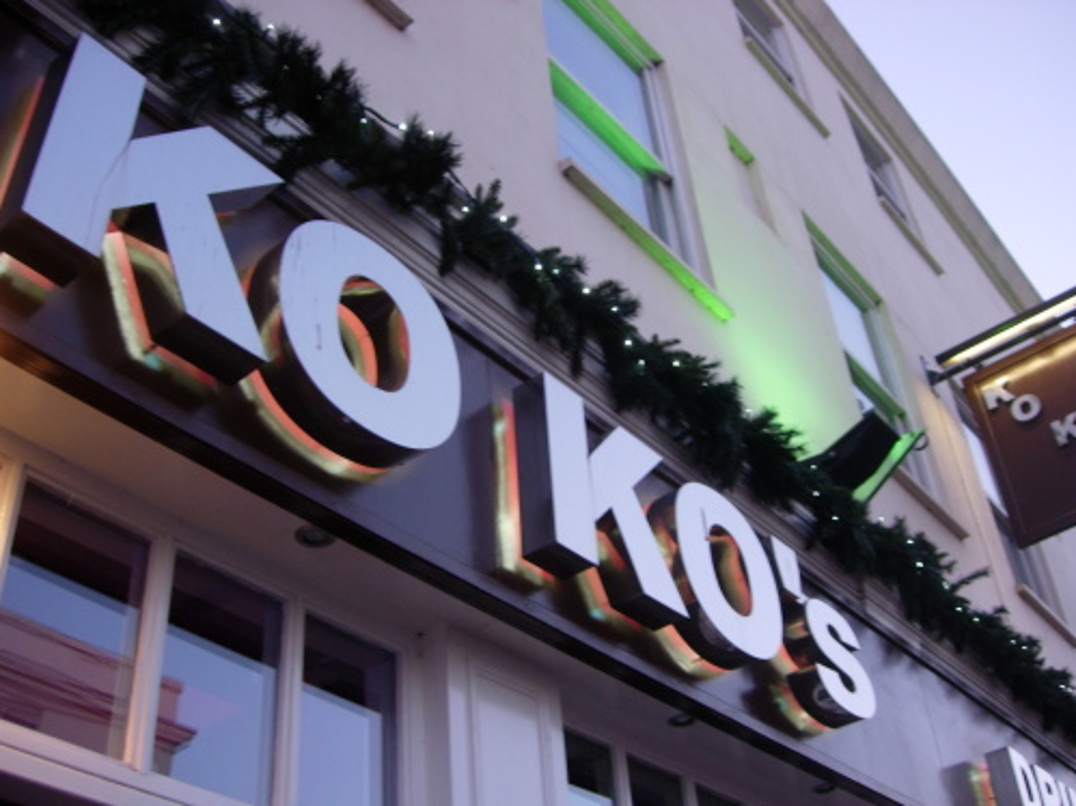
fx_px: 1212
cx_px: 539
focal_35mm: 39
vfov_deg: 36.8
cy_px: 407
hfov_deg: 47.9
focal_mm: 7.8
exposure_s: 1/11.3
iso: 64
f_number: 2.8
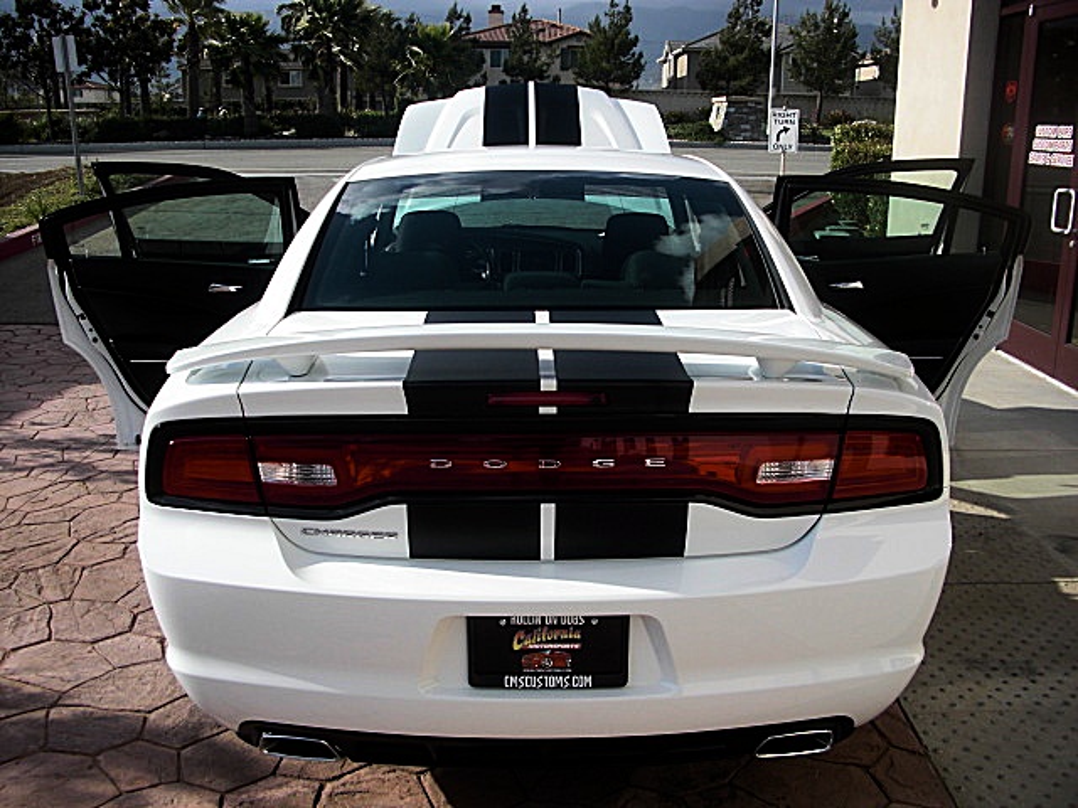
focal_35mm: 36
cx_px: 539
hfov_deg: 51.4
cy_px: 404
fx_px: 1121
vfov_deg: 39.7
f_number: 2.8
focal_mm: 6.3
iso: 50
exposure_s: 1/1000
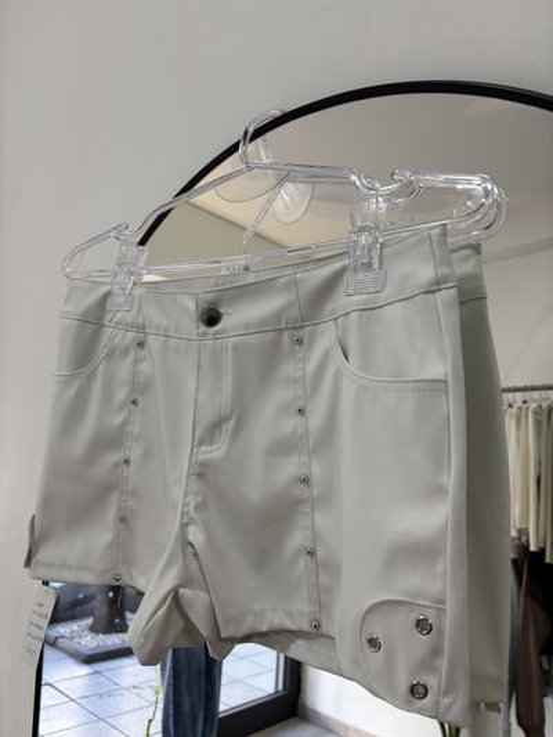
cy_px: 368
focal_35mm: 26
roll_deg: +1.4
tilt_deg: +5.7
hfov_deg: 53.1
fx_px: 554
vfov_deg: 67.3
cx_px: 276
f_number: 1.6
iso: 80
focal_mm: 5.96
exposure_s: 1/100
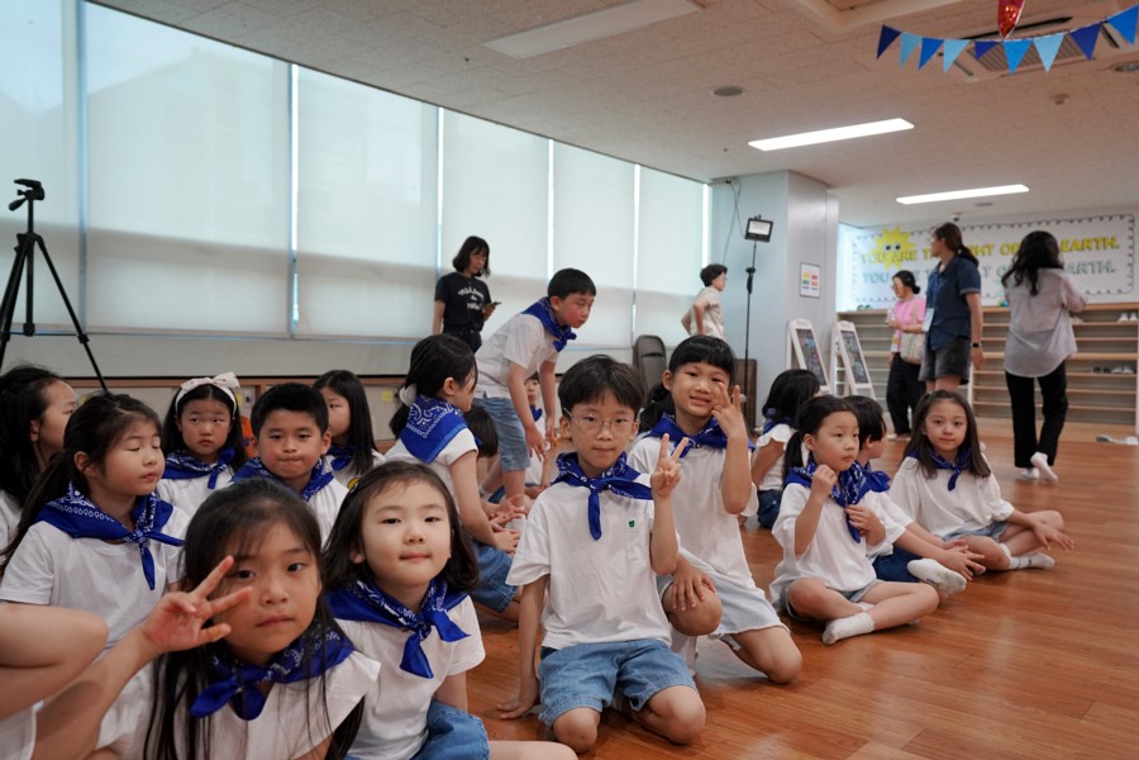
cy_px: 380
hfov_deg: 63.7
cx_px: 570
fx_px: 917
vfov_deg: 45.0
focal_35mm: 29
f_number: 4
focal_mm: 29
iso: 2000
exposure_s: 1/160
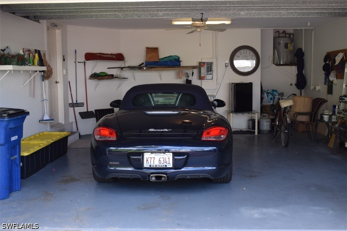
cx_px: 174
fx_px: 376
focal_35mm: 39
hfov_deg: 49.6
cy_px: 116
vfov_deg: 34.2
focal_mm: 26
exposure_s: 1/125
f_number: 5.6
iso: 400
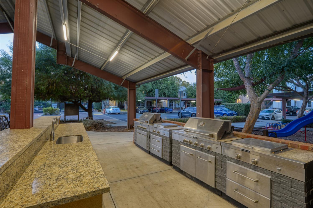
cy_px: 104
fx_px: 148
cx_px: 156
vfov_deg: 70.4
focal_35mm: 17
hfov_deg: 93.3
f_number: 10
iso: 400
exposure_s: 1/2.5
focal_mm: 17
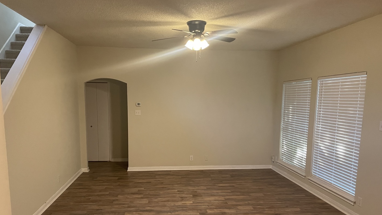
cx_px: 190
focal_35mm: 29
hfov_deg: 66.1
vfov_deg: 39.8
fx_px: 294
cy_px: 140
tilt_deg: -7.8
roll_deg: +0.2
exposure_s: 1/60
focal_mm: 4.2
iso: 320
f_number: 1.6
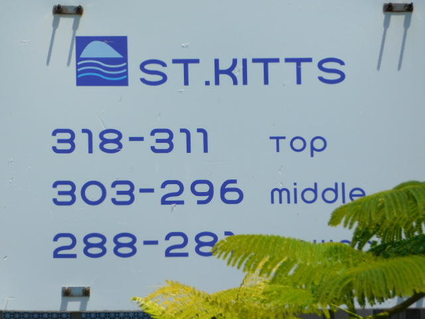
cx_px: 212
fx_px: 4125
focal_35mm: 336
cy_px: 160
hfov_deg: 5.9
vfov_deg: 4.4
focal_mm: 59.7
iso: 125
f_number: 5.8
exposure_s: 1/640
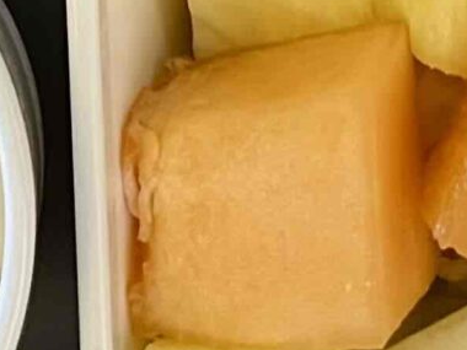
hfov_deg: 11.1
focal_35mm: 175
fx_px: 2361
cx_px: 527
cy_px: -443
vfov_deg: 7.9
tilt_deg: -88.6
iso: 500
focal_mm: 5.7
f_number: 1.5
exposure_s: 1/38
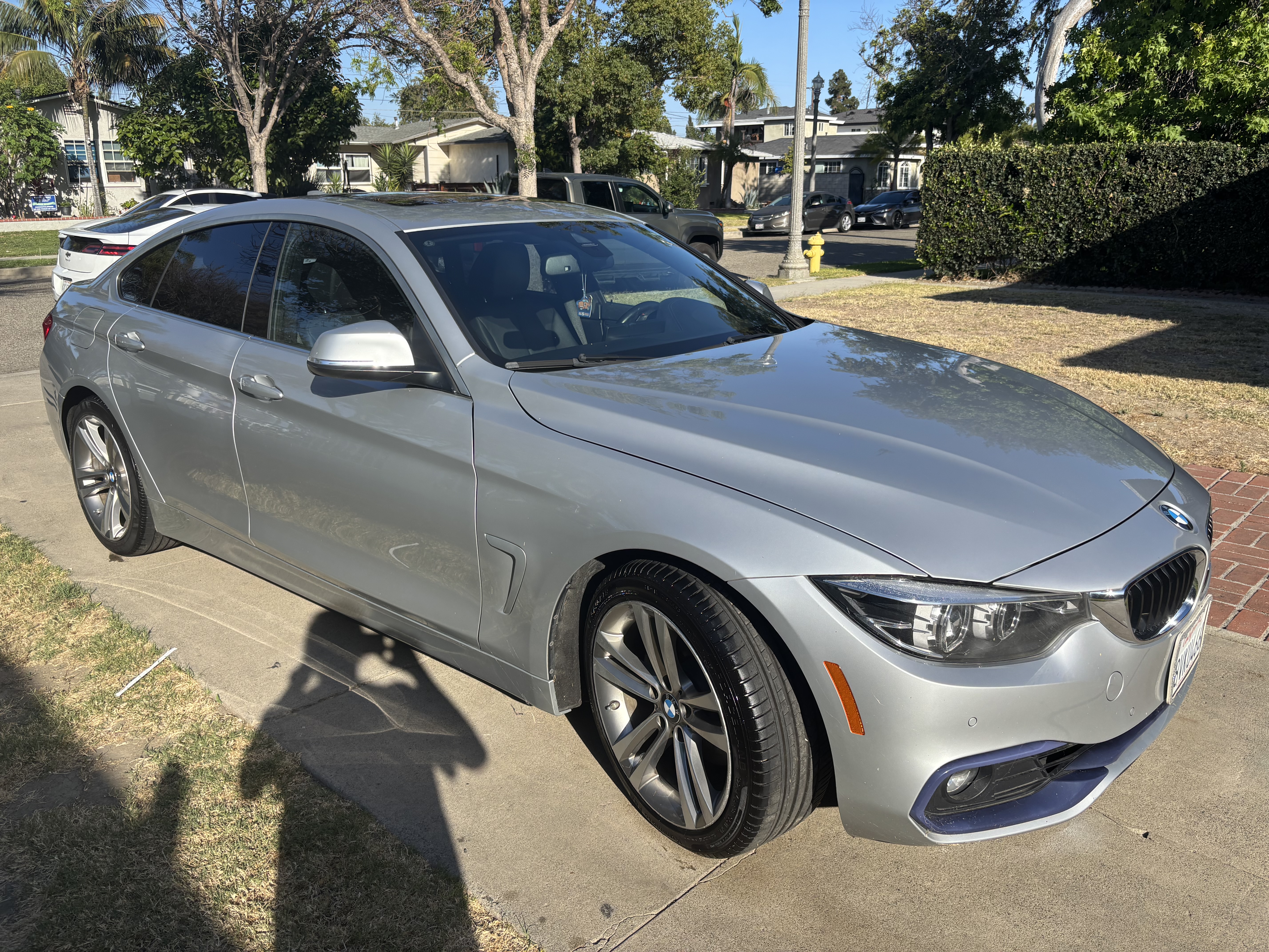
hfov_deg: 67.3
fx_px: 953
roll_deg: -0.6
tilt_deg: -16.8
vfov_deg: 53.1
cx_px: 634
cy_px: 476
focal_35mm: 26
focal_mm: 5.96
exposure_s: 1/2342
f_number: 1.6
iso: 50
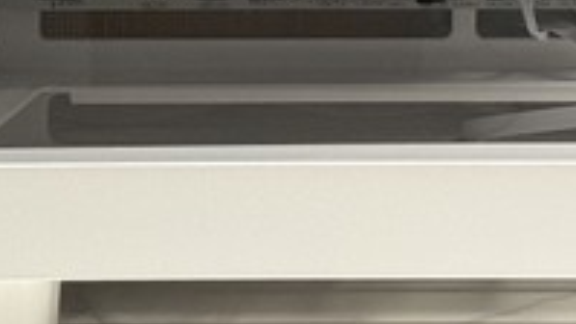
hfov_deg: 10.4
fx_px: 3131
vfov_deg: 5.7
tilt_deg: -0.7
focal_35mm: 205
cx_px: 651
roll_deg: -0.4
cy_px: -421
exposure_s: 1/46
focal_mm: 6.76
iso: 160
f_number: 1.78
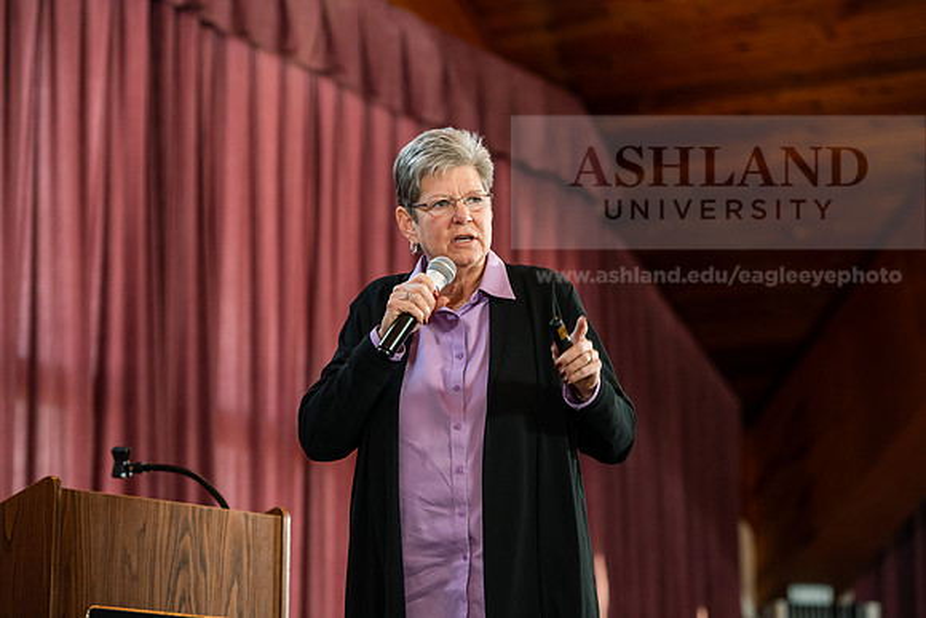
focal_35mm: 120
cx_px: 463
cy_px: 309
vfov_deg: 11.4
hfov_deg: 17.1
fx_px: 3087
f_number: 3.5
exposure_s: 1/200
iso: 1600
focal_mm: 120
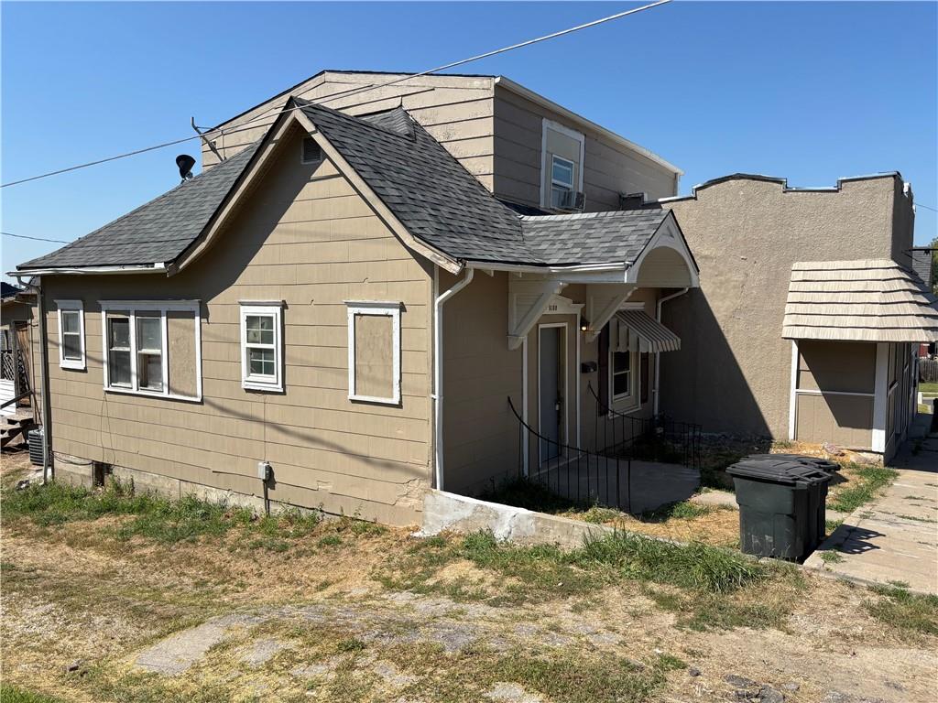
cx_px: 469
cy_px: 352
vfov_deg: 53.1
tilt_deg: -4.6
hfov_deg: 67.3
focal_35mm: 26
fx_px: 705
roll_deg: +0.4
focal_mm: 5.96
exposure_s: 1/3413
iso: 50
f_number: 1.6
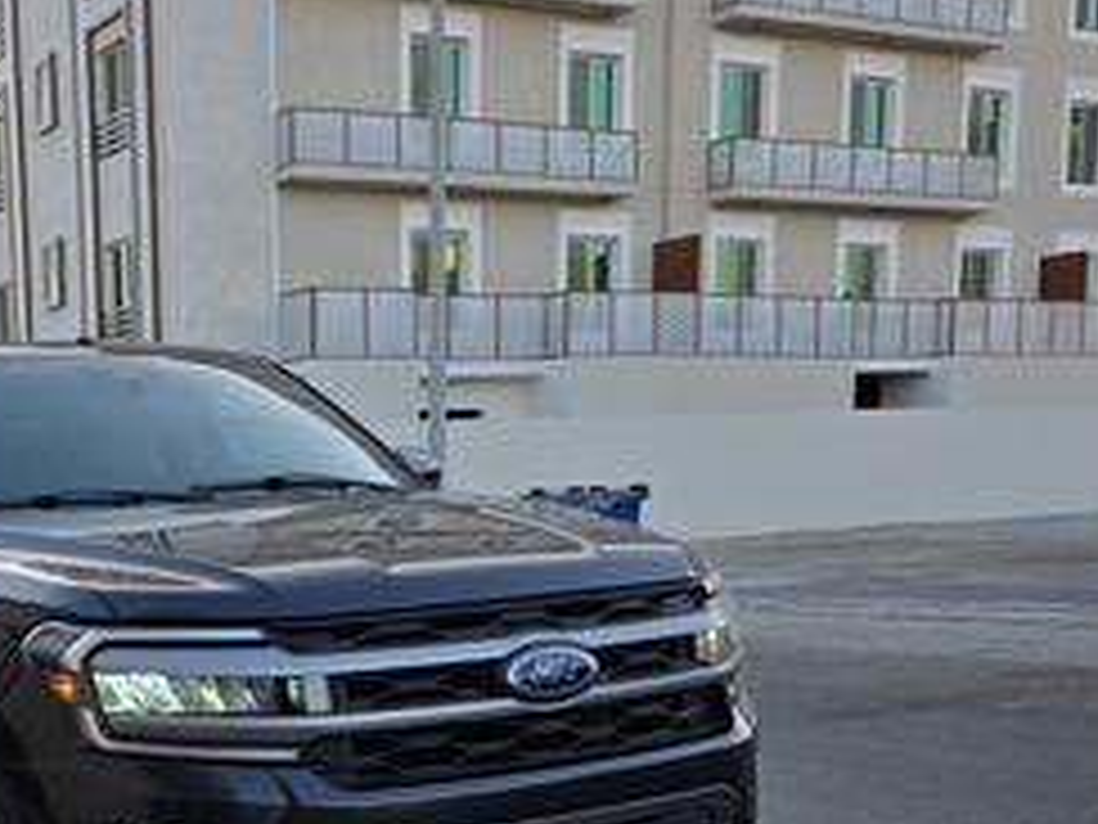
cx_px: 97
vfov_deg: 31.9
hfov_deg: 40.3
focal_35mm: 43
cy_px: 754
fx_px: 1364
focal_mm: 6.3
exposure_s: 1/2000
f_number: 1.7
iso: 80
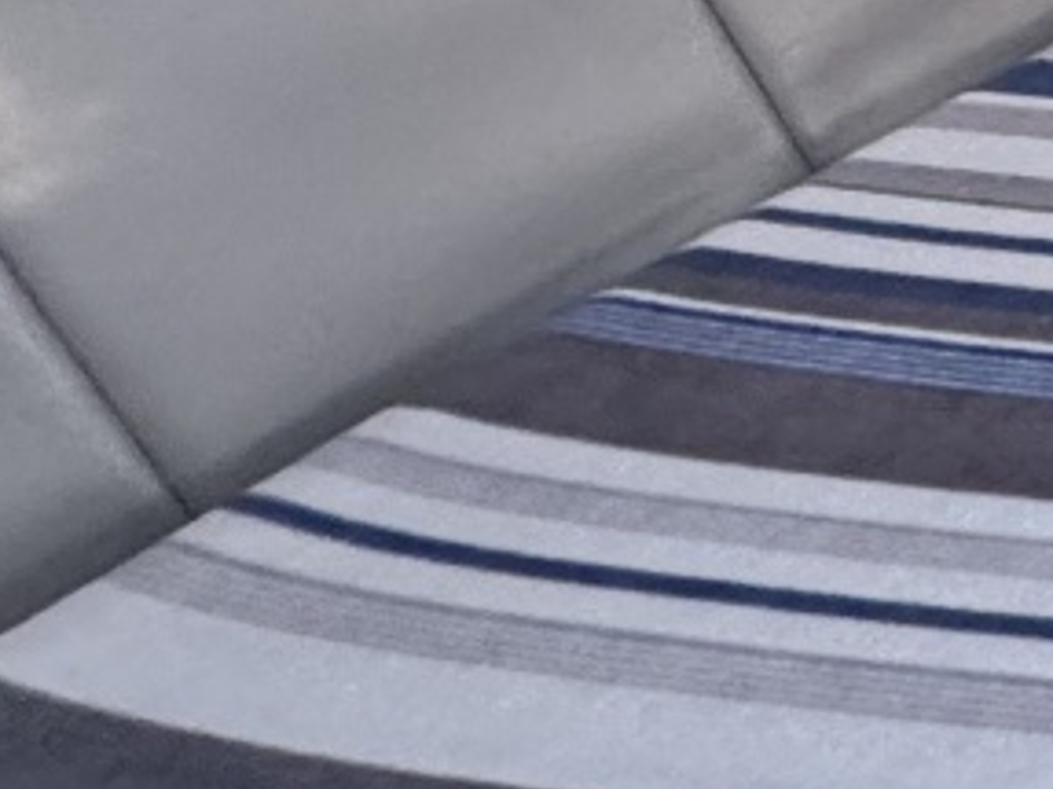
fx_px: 2372
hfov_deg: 15.6
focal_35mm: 78
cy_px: -550
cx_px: 2418
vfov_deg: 16.4
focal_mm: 2.22
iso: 250
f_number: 2.2
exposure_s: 1/99
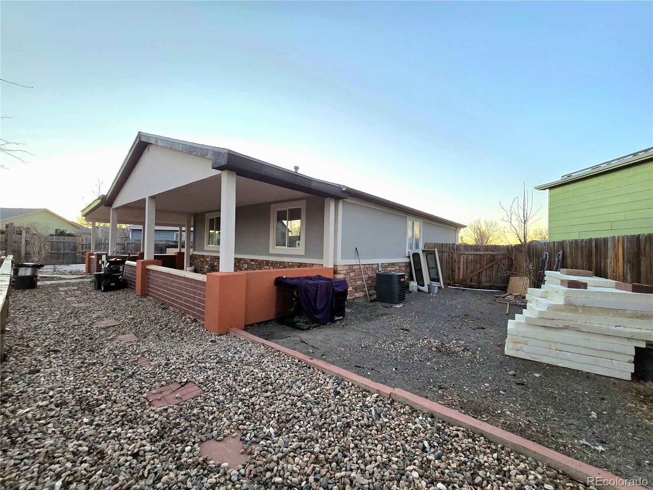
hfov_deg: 106.2
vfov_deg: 89.9
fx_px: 245
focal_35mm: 13
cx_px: 326
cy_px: 245
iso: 500
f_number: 2.2
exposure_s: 1/60.2
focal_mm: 2.2
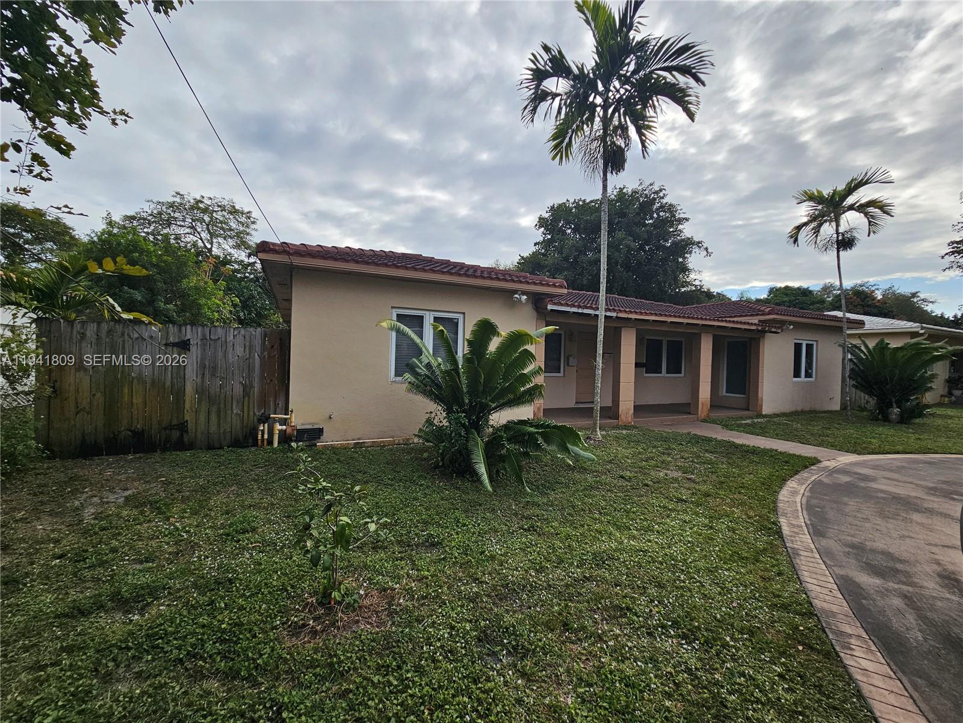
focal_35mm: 13
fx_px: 362
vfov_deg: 89.9
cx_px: 482
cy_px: 362
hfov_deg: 106.2
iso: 50
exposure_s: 1/1794
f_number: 2.2
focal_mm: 2.2
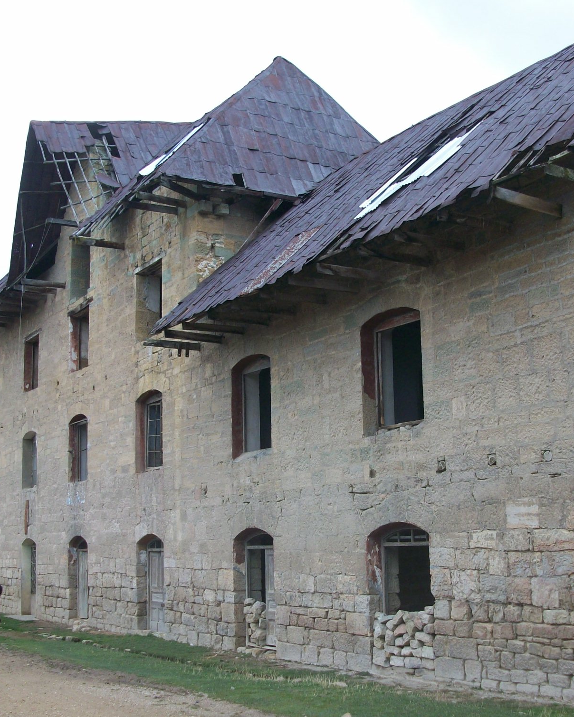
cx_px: 298
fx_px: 956
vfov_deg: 41.2
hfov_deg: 33.4
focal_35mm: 45
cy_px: 355
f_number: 2.8
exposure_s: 1/255
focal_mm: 5.7
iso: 64
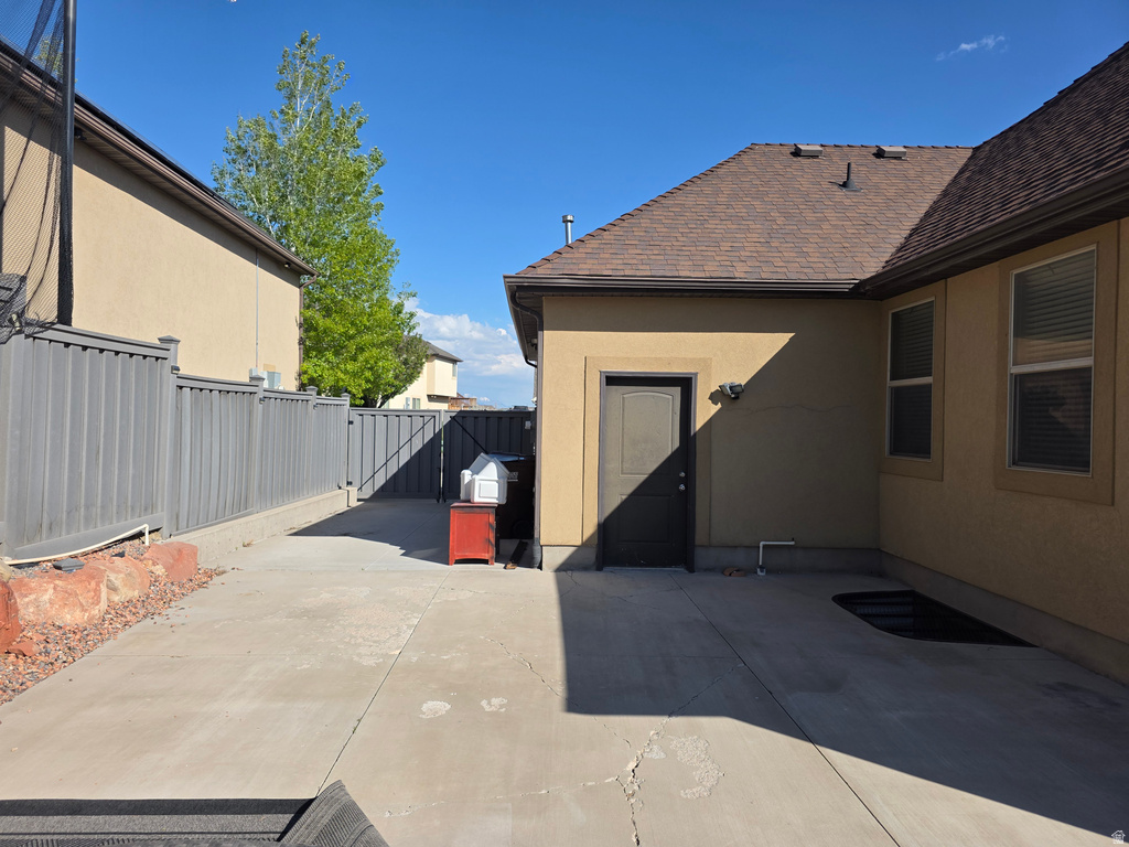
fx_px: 750
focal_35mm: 23
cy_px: 424
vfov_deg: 58.9
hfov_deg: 73.9
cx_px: 564
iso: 80
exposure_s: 1/6150
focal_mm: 6.3
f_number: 1.7
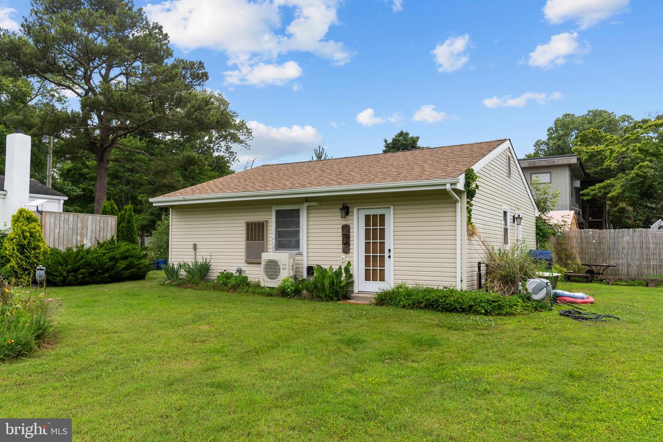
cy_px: 221
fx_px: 497
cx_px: 332
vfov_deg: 47.9
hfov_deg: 67.4
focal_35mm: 27
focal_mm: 18
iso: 250
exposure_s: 1/640
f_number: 7.1
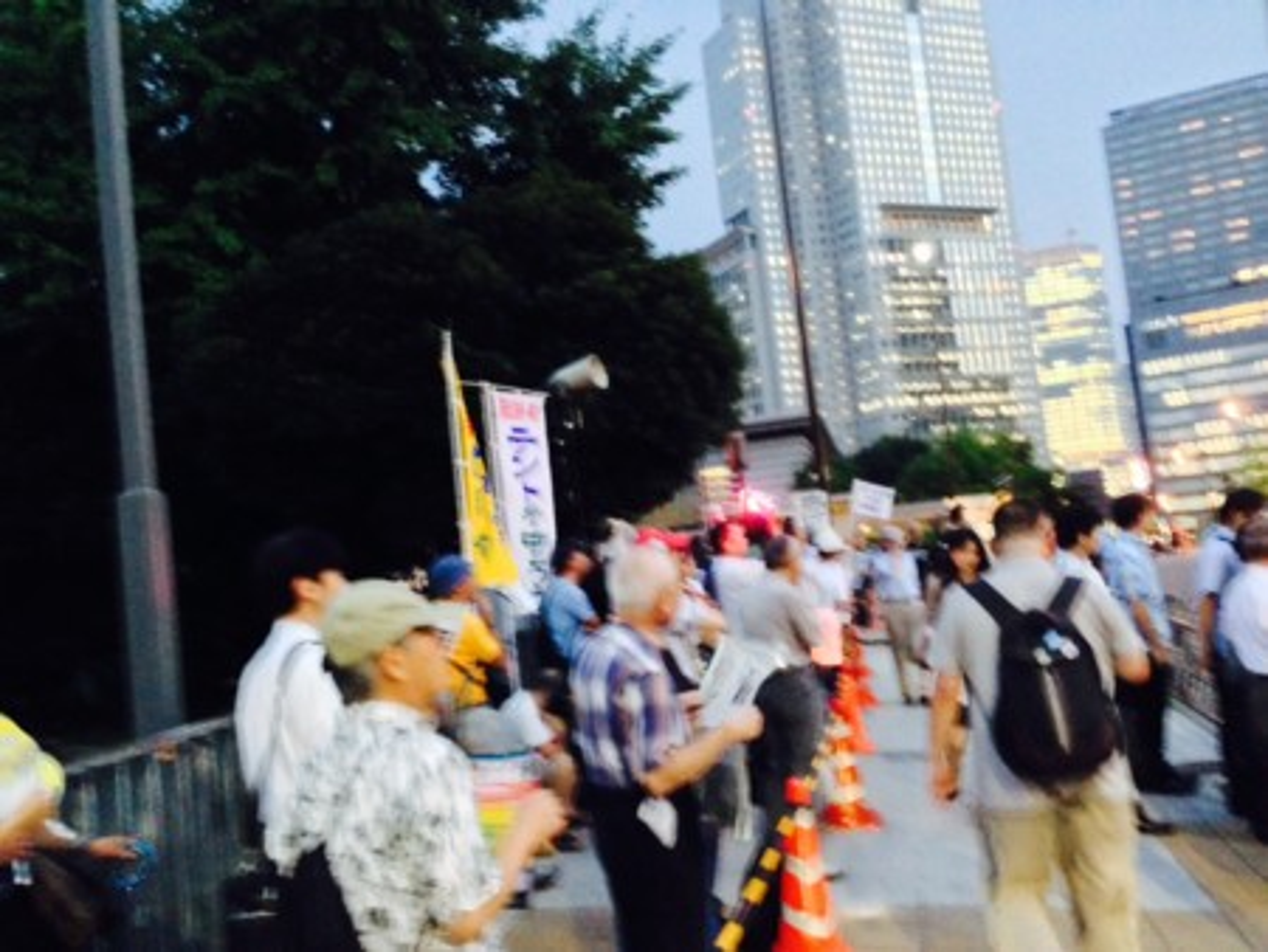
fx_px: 1209
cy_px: 476
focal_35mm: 33
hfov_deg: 55.3
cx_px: 634
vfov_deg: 43.0
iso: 640
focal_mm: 4.12
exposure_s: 1/15
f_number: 2.4
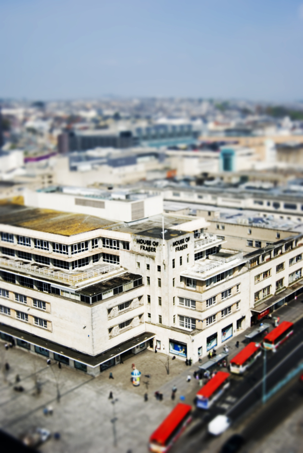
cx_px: 152
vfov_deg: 43.6
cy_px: 226
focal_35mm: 45
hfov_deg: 30.0
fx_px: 566
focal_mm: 30
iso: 100
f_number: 3.8
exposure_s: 1/1250
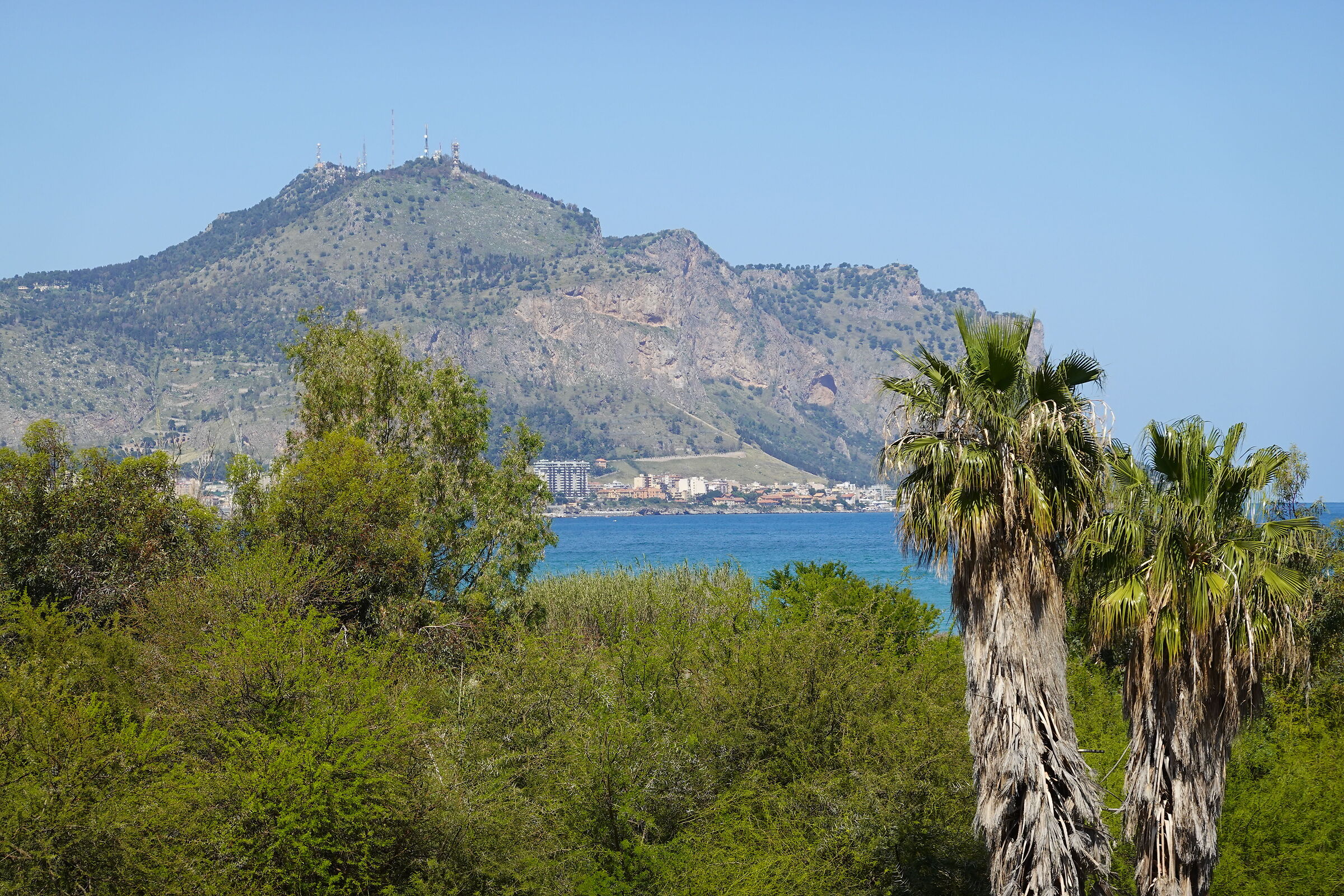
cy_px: 448
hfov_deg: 15.9
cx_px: 672
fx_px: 4816
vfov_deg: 10.6
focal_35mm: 129
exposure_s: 1/500
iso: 100
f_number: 5.6
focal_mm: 46.97
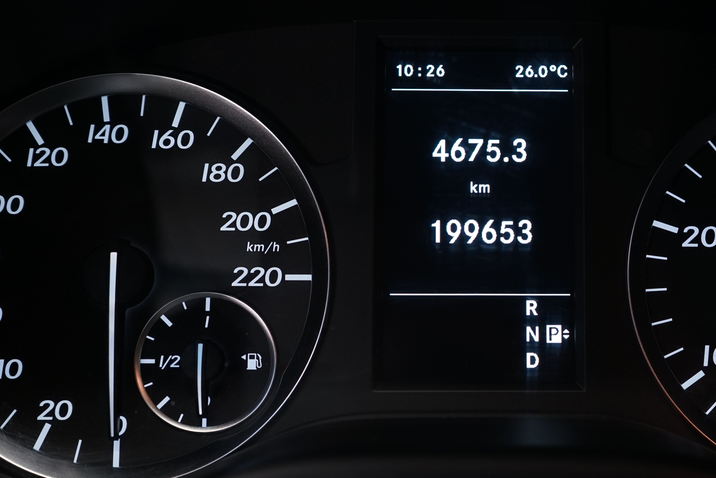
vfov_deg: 24.6
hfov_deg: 35.9
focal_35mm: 55
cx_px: 477
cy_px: 253
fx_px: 1094
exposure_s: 1/30
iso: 640
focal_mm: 36
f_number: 5
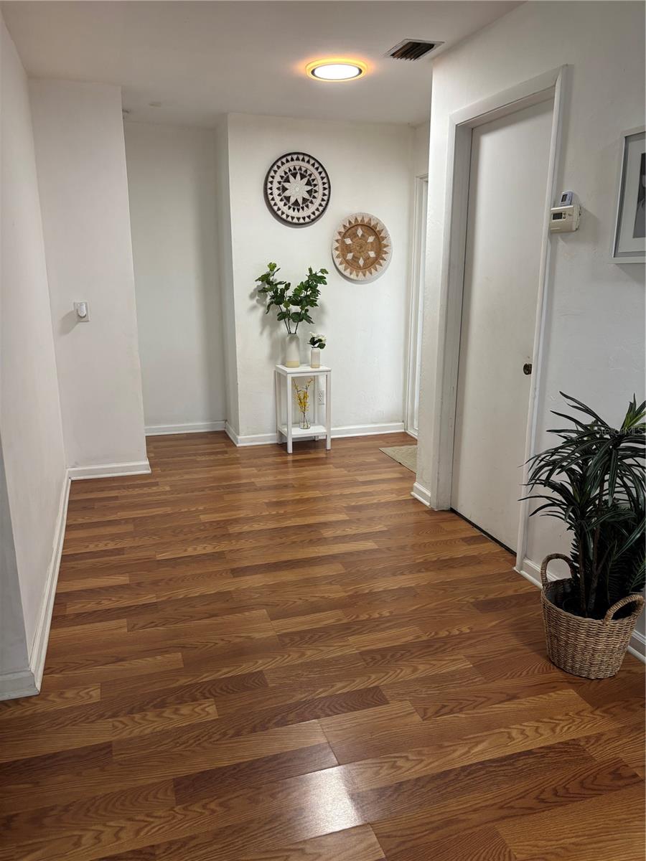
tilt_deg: -13.7
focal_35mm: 26
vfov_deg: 67.3
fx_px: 647
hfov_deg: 53.1
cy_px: 430
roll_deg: -0.1
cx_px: 323
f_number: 1.6
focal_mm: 5.96
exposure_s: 1/60
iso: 125
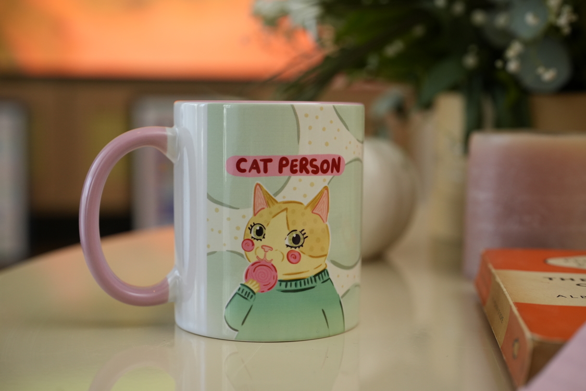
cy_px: 196
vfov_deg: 27.0
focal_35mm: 50
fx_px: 814
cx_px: 293
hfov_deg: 39.6
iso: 1600
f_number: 4
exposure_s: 1/125
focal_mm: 50
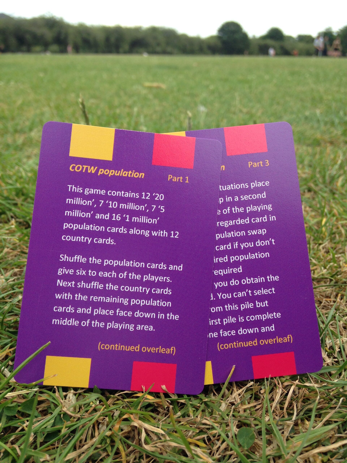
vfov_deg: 55.4
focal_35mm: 33
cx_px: 174
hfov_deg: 42.9
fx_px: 441
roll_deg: -1.2
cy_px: 232
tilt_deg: -21.9
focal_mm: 4.12
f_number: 2.4
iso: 50
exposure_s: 1/187
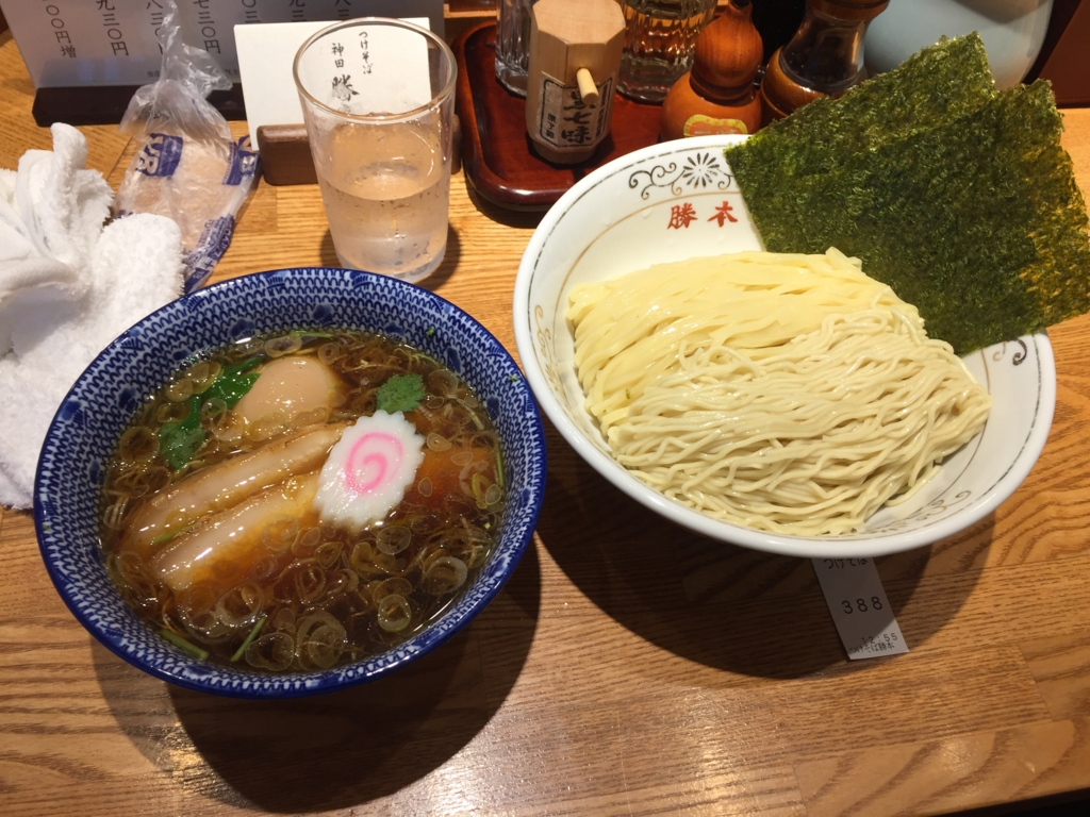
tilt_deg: -54.7
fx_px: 913
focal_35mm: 29
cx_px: 545
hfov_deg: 61.7
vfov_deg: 48.2
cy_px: 408
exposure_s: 1/60
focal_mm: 4.15
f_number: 2.2
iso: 32
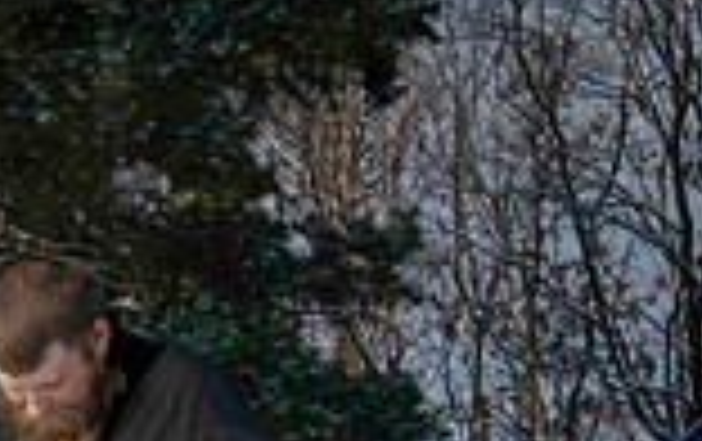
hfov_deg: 9.7
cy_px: 704
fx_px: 4062
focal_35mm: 212
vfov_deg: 6.1
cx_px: -148
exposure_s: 1/2000
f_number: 13
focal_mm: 56
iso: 800
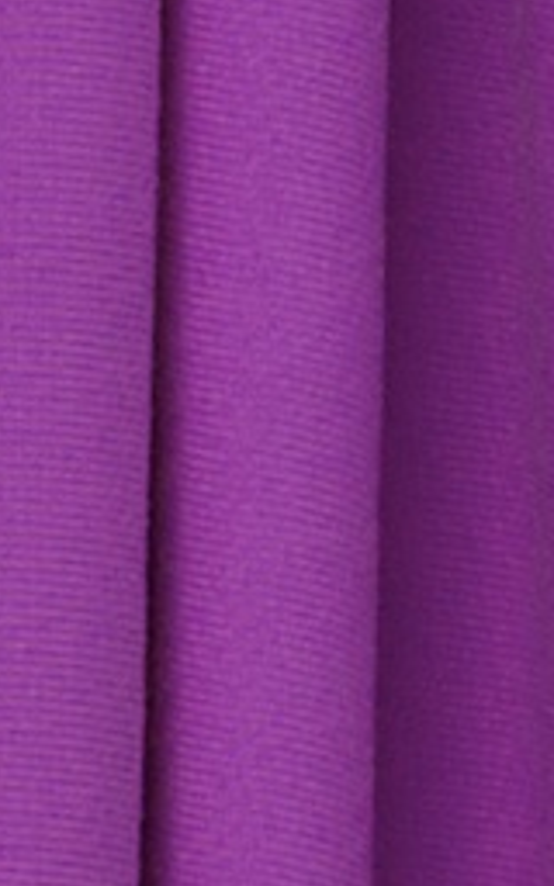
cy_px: 337
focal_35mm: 250
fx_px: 6039
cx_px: 381
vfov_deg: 8.4
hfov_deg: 5.3
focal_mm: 70
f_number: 10
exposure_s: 1/1000
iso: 400
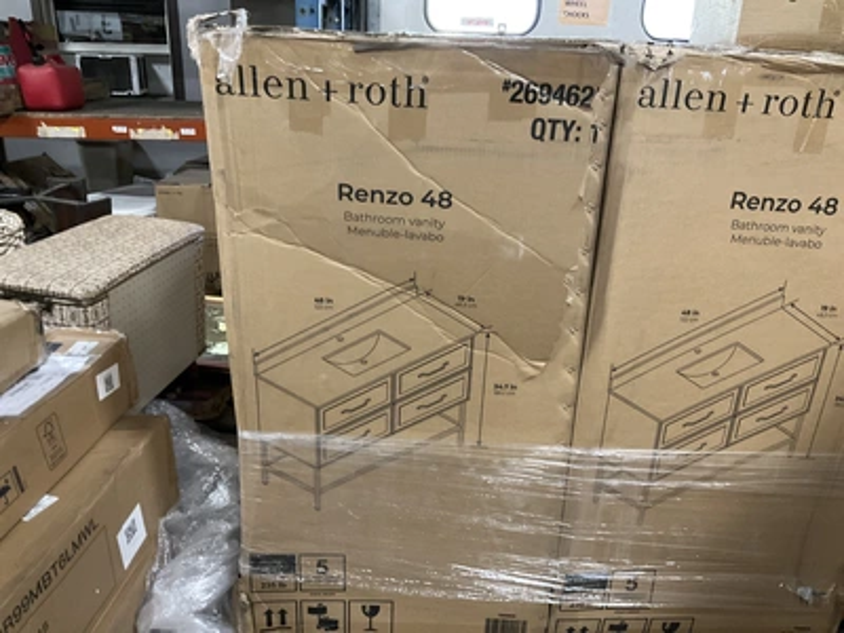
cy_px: 316
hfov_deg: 61.7
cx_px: 422
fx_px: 707
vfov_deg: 48.2
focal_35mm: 29
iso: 320
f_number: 1.8
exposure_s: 1/40
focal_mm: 3
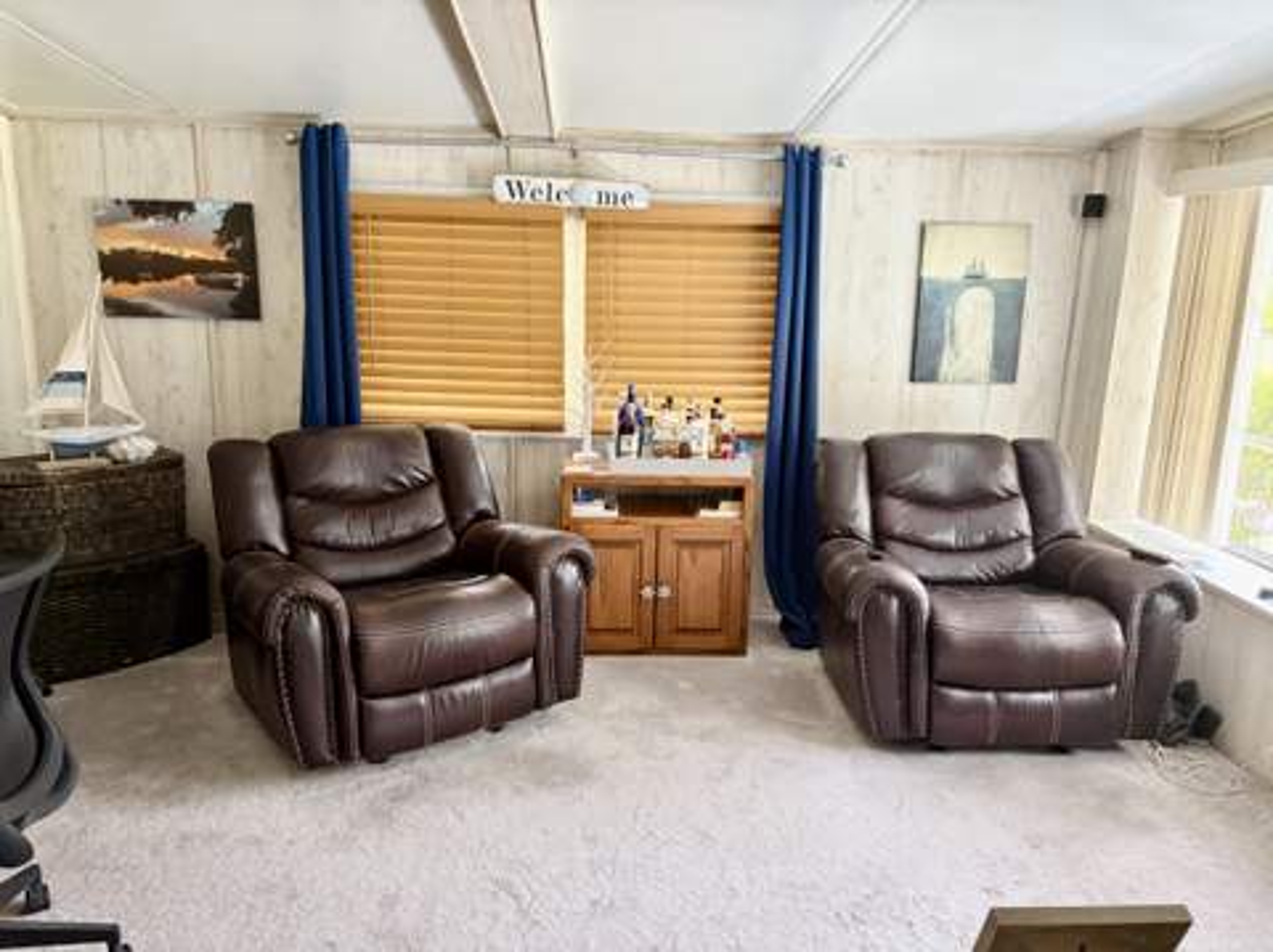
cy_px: 476
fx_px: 955
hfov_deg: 67.4
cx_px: 636
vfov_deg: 53.0
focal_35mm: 26
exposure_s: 1/60
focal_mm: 5.96
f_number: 1.6
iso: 250
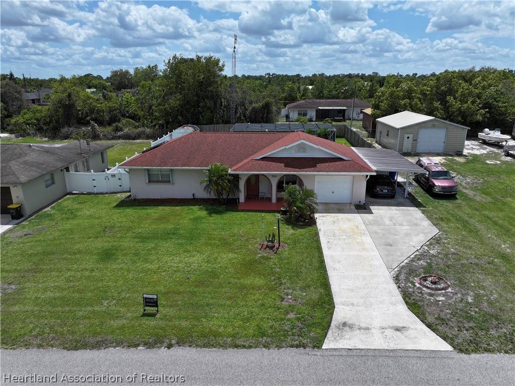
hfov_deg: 71.6
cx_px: 258
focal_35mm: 24
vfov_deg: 56.8
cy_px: 193
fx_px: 357
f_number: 2.8
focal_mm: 12.29
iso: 100
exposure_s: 1/3200
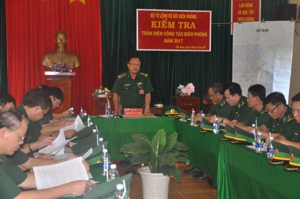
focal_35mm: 60
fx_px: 499
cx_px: 150
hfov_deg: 33.4
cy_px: 100
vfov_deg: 22.6
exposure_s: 1/60
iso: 400
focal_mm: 40
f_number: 4.5
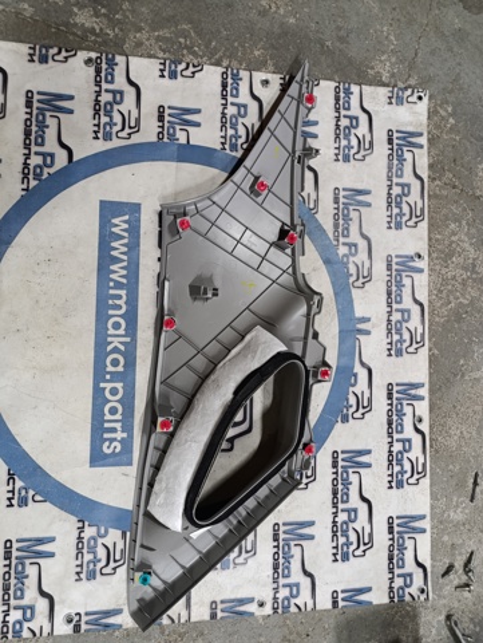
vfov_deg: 73.9
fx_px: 427
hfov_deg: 59.0
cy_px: 322
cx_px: 242
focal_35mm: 23
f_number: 1.6
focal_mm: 6.14
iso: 1250
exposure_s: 1/33.3
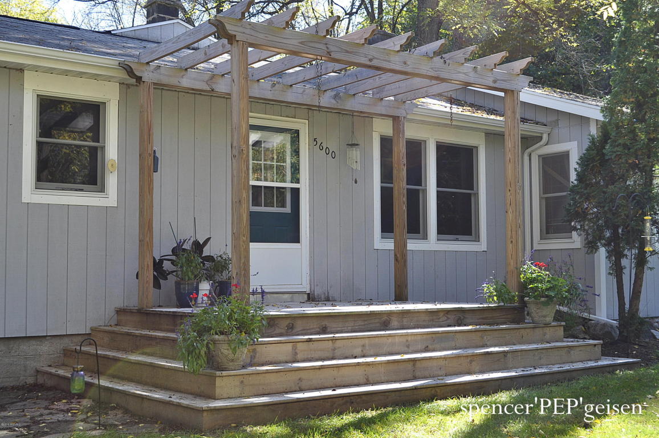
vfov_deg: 30.8
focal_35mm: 44
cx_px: 330
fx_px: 795
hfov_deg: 45.0
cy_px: 219
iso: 200
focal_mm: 29
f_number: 9
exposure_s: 1/100
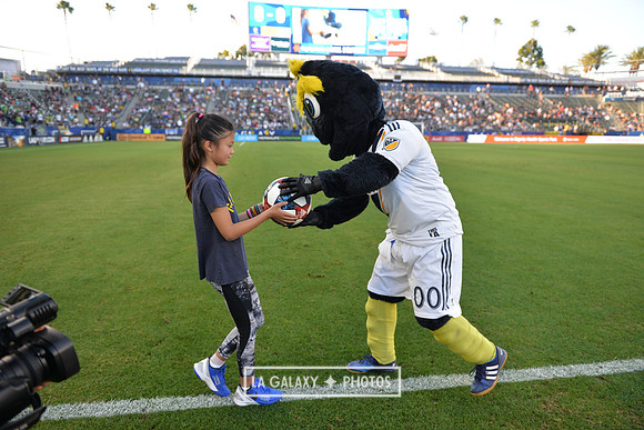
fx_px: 429
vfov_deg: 53.2
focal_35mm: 24
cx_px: 322
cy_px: 215
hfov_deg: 73.7
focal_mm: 24
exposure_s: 1/640
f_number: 2.8
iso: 450
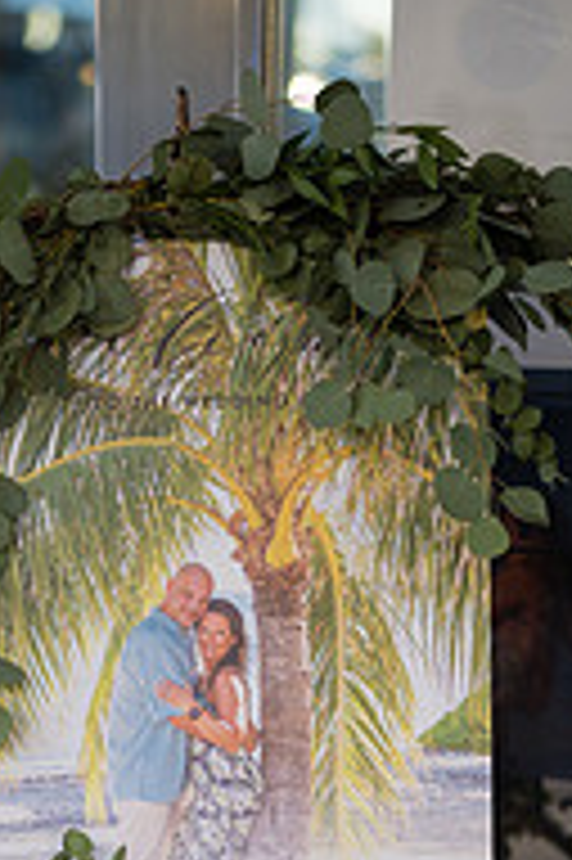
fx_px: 2817
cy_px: 919
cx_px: 194
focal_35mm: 118
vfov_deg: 16.9
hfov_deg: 11.6
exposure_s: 1/800
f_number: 1.4
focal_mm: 50
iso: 250
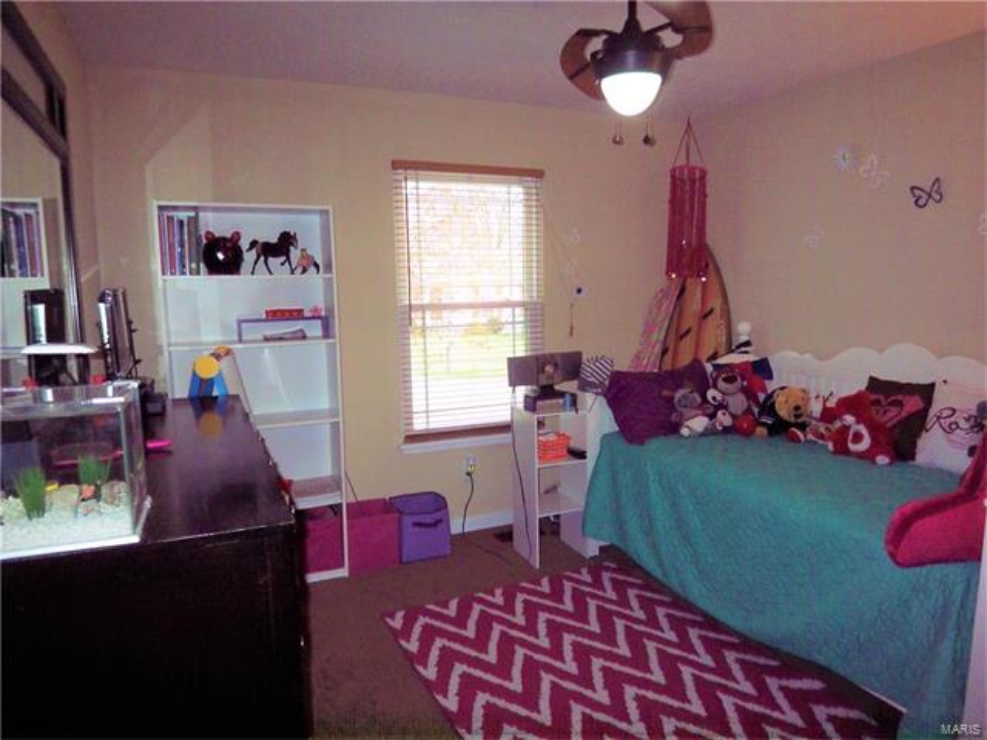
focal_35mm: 23
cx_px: 494
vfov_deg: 58.9
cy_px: 370
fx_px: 656
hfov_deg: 73.9
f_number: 2.8
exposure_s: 1/30
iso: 200
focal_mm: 3.8
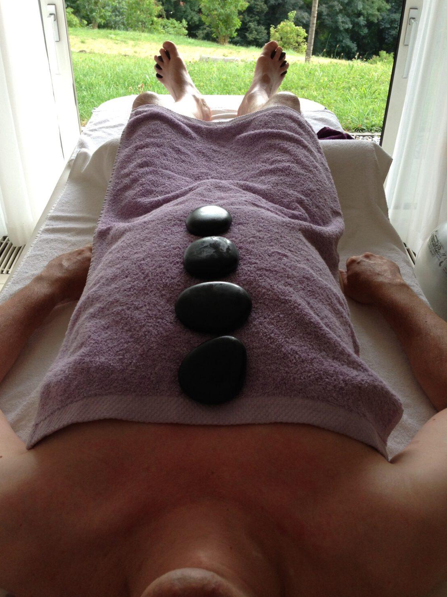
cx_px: 222
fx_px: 603
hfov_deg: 40.7
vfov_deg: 52.6
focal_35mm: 35
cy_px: 315
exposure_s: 1/120
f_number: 2.4
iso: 80
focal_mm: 4.13
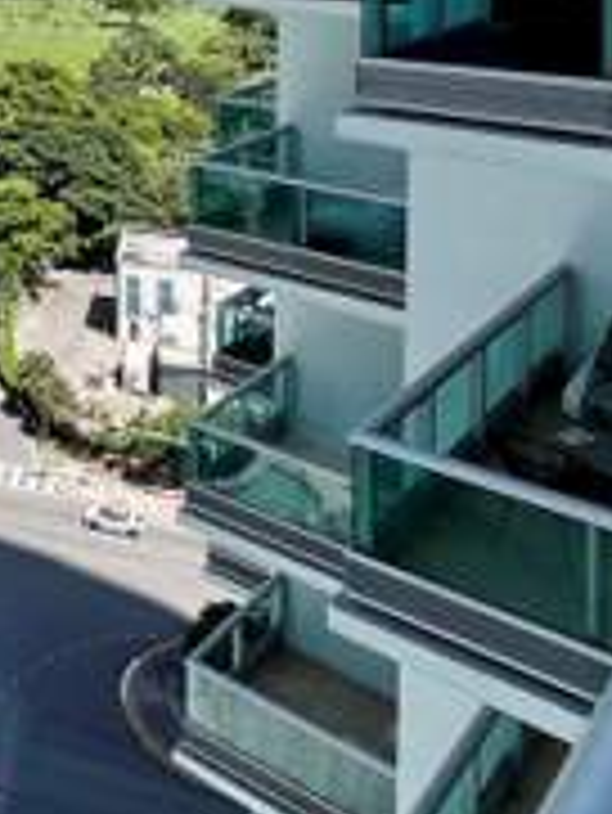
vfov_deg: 35.2
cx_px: -198
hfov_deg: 26.4
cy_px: -85
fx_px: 1083
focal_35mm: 46
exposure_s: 1/2096
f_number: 1.8
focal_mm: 1.57
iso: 32
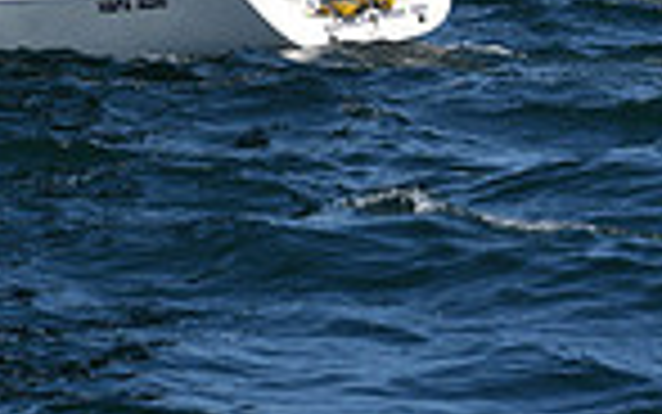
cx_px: -11
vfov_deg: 4.5
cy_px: -796
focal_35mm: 281
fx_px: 5072
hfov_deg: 7.4
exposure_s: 1/1600
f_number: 8
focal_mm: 70
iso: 250
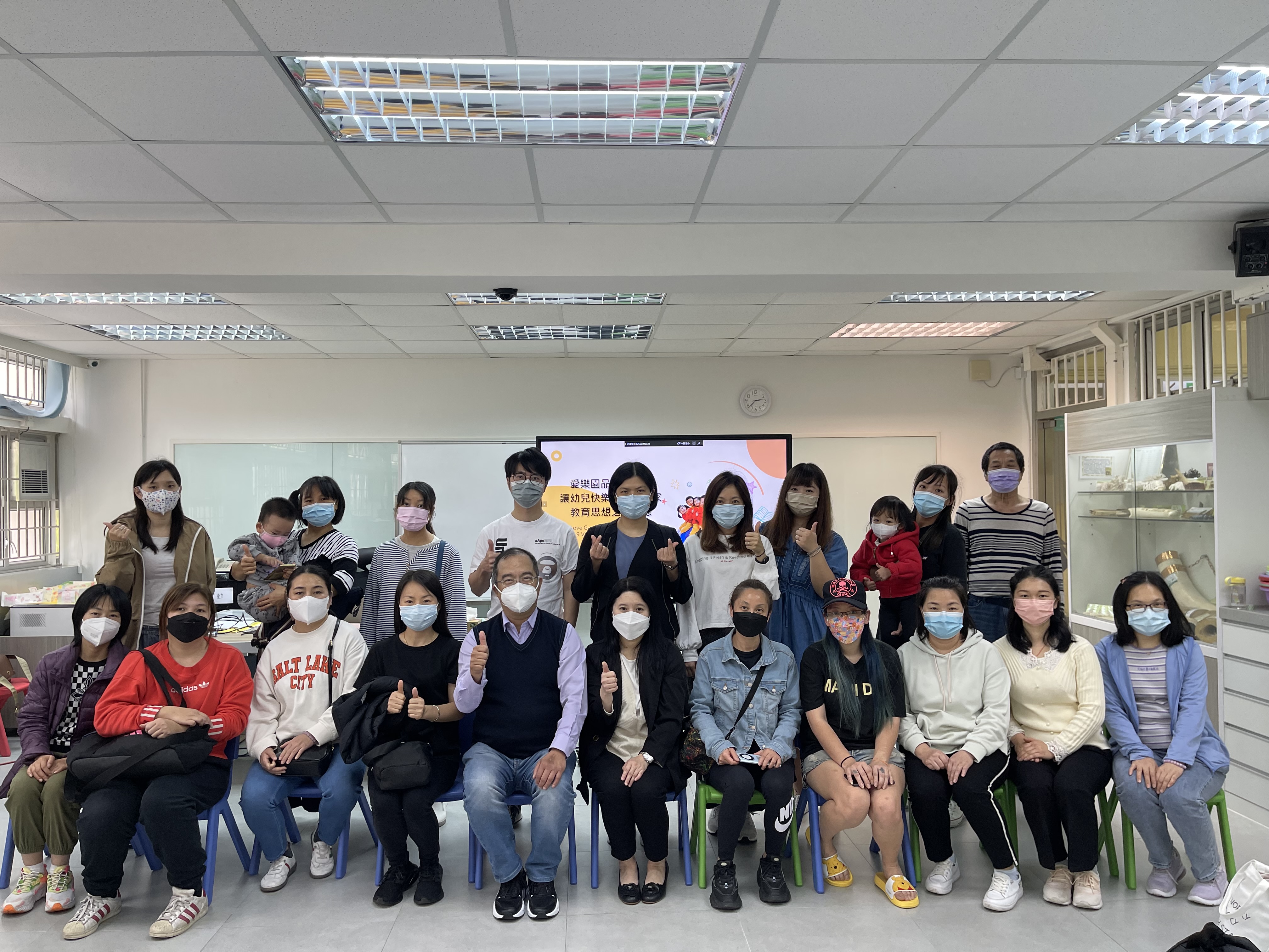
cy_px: 476
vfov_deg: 53.1
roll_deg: +0.0
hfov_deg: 67.3
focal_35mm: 26
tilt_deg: -0.6
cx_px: 634
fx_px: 953
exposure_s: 1/100
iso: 80
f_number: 1.6
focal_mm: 5.1
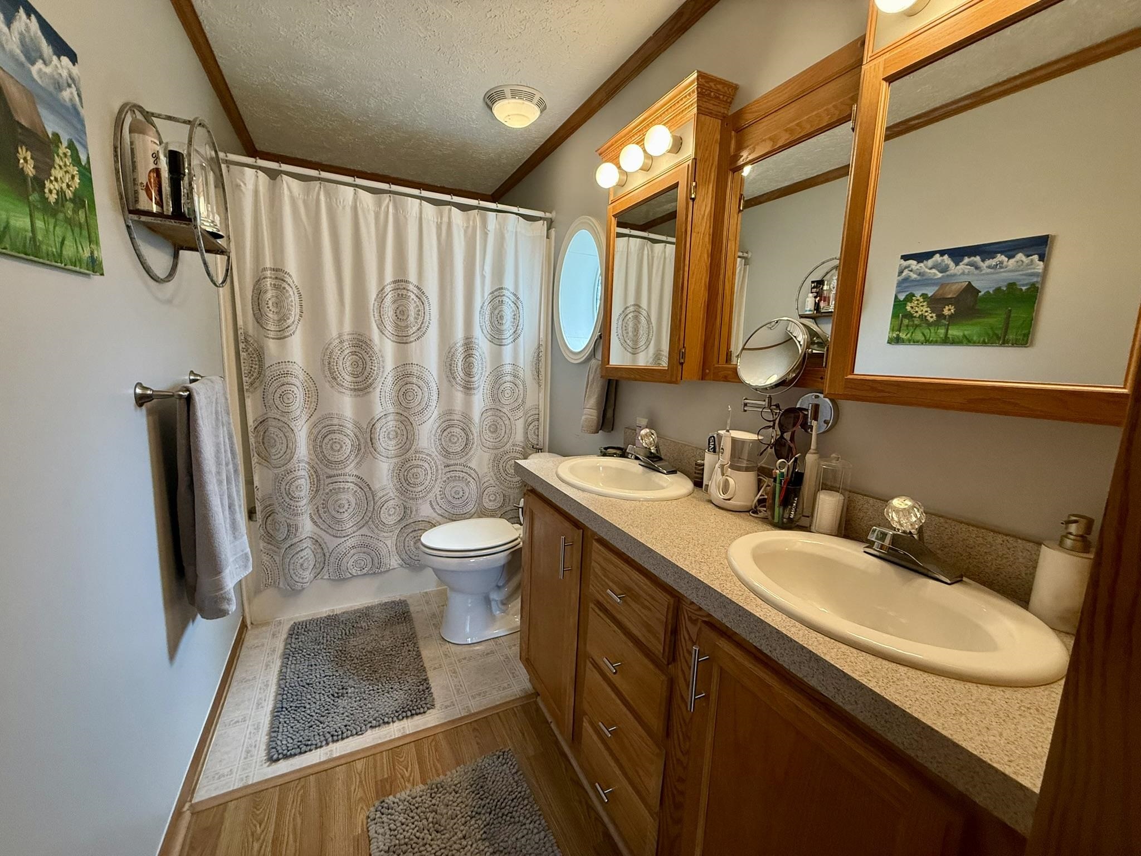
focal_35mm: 14
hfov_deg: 102.1
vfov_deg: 85.7
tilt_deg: -8.7
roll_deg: -2.6
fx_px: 461
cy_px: 428
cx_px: 570
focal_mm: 2.22
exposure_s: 1/120
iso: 250
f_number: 2.2
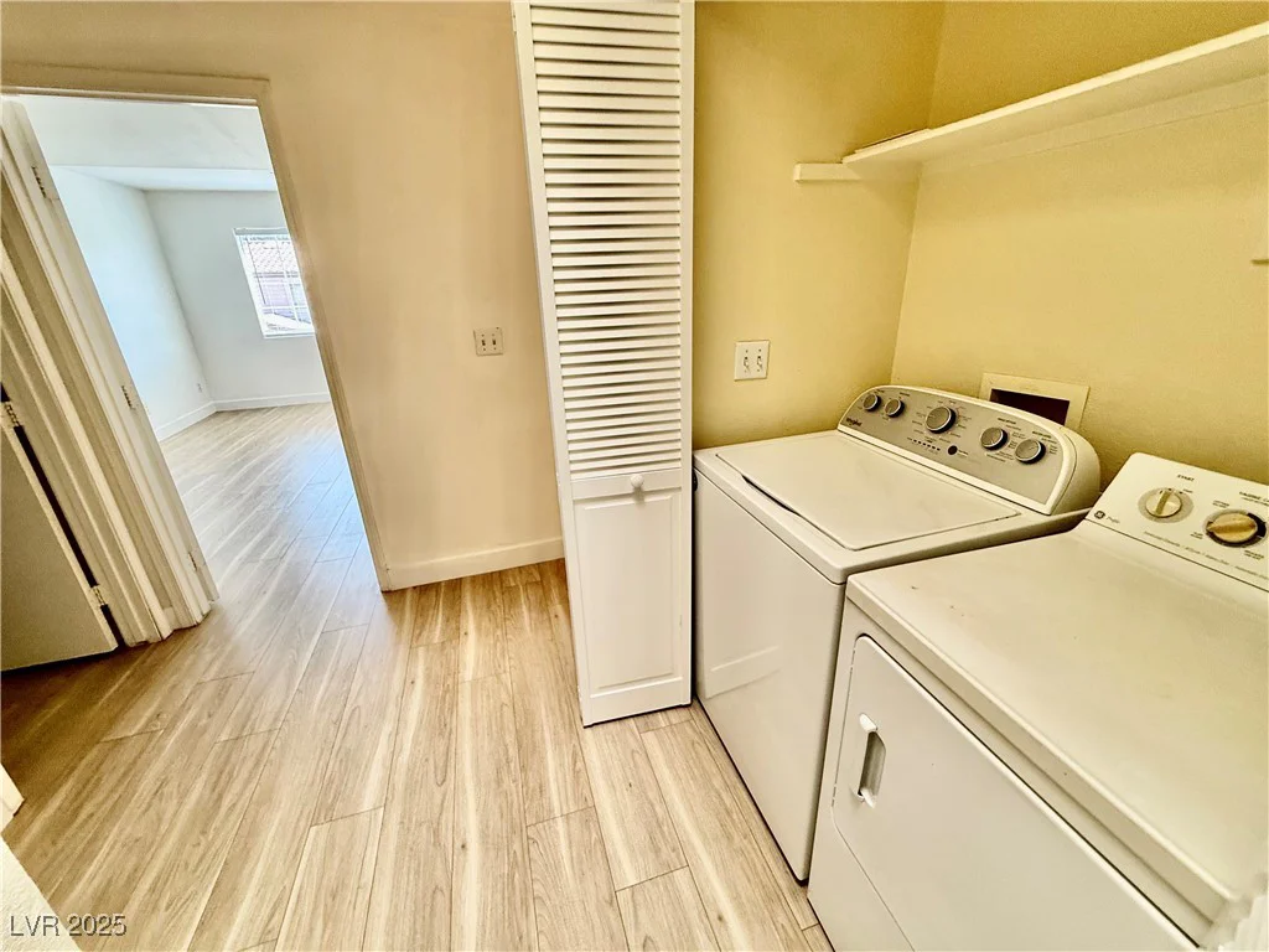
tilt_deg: -19.7
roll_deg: +3.2
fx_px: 513
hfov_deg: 102.1
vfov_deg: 85.7
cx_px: 634
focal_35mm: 14
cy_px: 476
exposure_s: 1/120
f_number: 2.2
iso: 200
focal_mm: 2.22
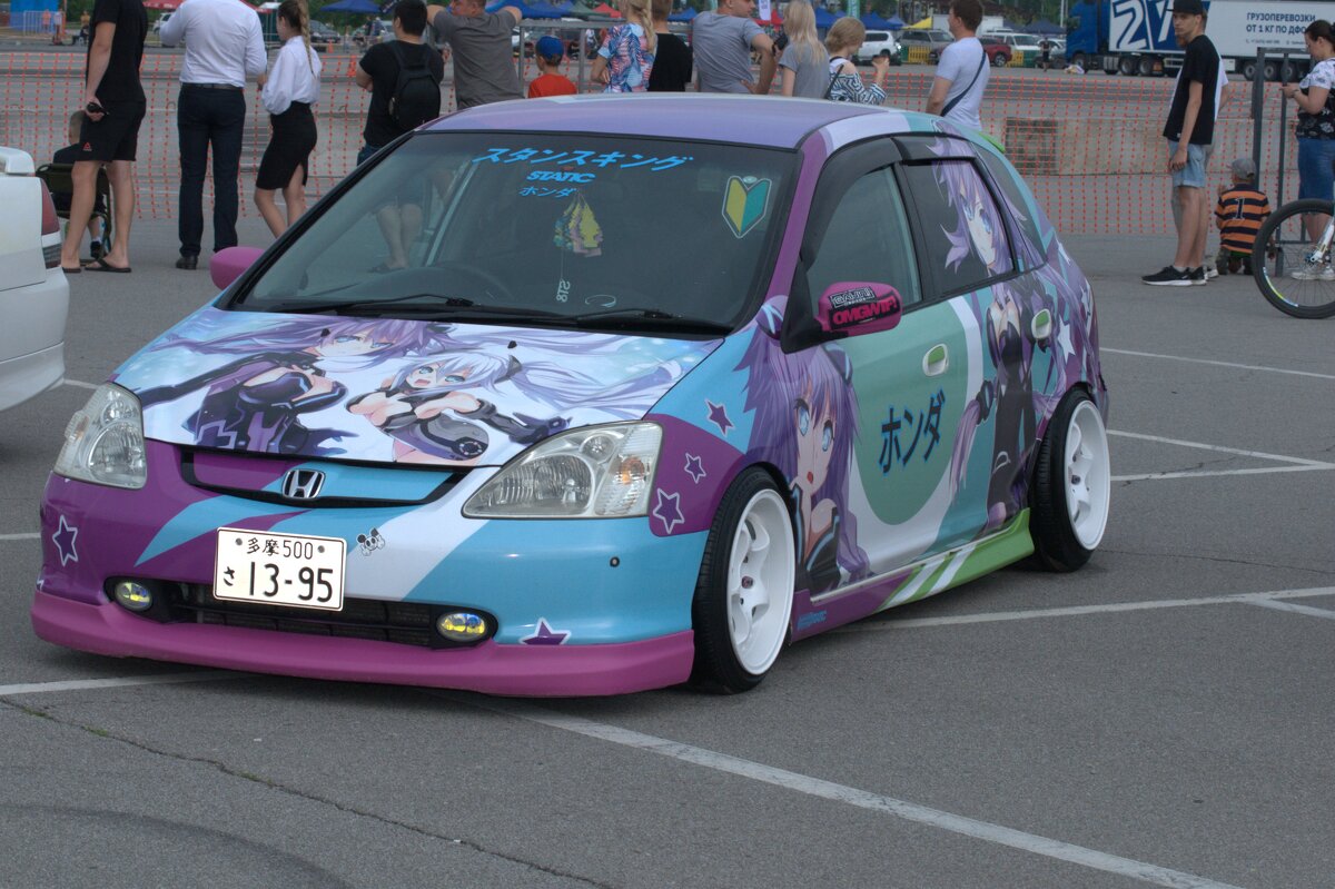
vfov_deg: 12.2
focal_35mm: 112
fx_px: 4170
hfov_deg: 18.2
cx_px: 668
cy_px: 444
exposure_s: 1/200
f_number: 13
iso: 400
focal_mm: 75
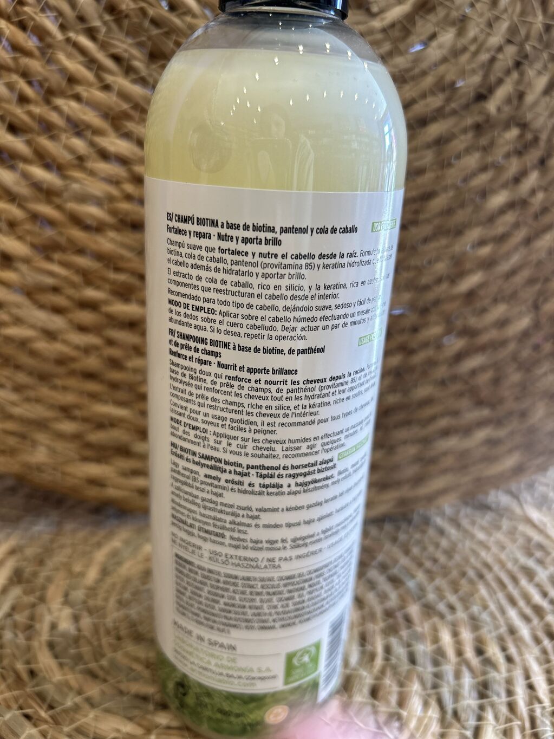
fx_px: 555
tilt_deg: -21.0
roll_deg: -4.1
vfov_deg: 67.3
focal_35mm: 26
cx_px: 277
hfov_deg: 53.1
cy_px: 370
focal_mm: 5.7
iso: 100
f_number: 1.5
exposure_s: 1/121
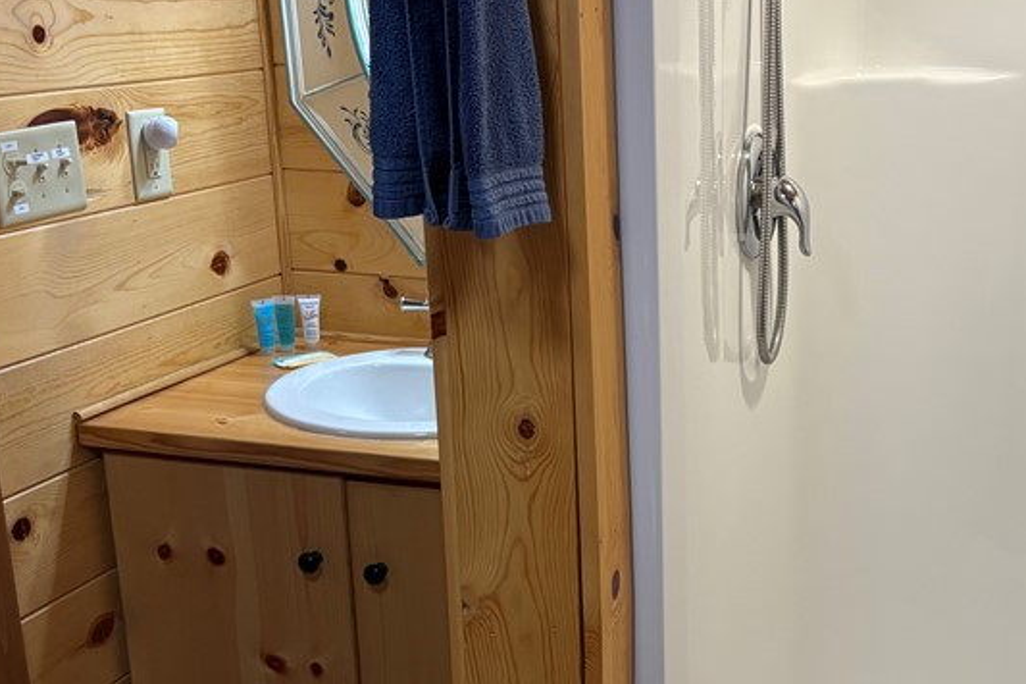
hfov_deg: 37.2
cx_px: 778
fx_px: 1481
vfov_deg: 25.9
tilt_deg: -16.0
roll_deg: +0.8
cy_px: 408
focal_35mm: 52
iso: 125
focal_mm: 5.96
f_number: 1.6
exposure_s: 1/120
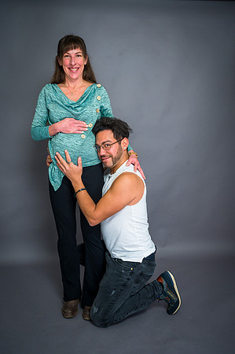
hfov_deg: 39.3
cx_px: 118
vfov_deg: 56.6
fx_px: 329
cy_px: 177
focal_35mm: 34
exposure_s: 1/125
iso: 200
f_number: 6.3
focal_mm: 33.5
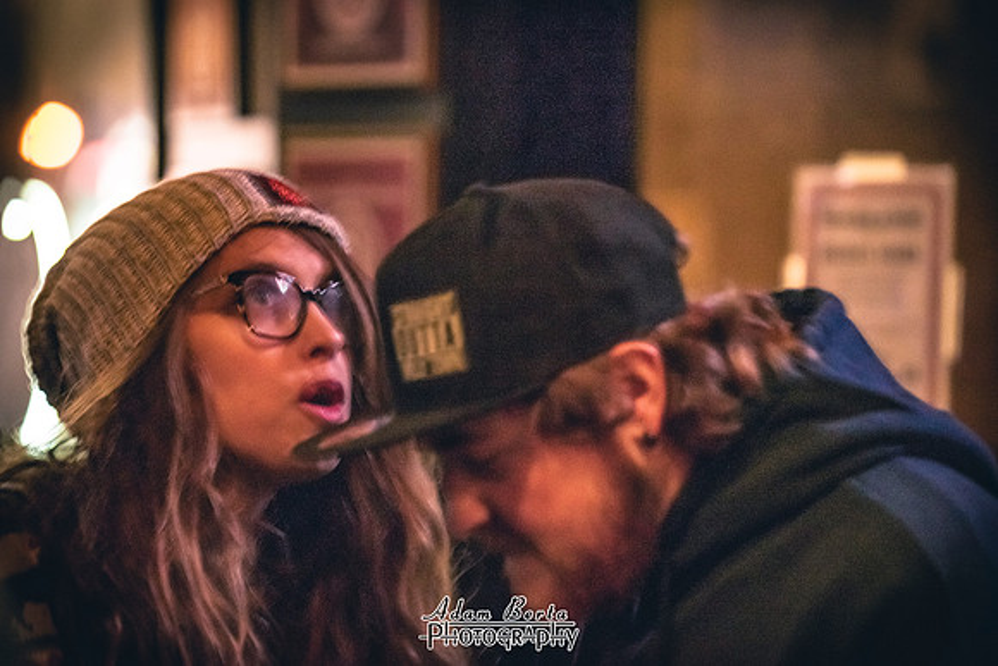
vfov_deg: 11.1
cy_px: 305
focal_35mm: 123
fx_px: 3423
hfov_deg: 16.6
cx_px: 438
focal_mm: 110
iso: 3200
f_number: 2.8
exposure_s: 1/50
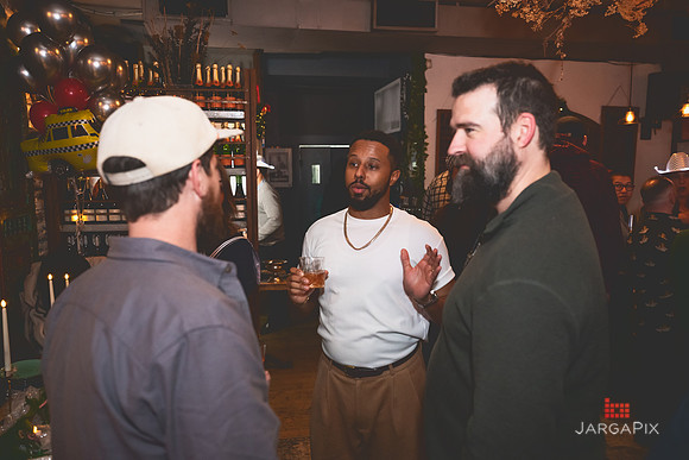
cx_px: 344
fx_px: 544
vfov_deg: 45.8
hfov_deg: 64.7
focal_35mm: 28
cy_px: 230
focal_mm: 28
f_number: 3.2
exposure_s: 1/125
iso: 3200
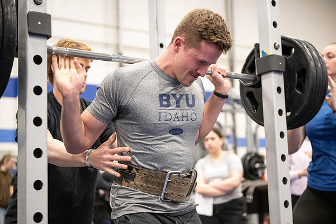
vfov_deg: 21.9
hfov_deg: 32.4
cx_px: 168
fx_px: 579
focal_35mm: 62
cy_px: 112
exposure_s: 1/200
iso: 6400
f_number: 2.8
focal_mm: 62
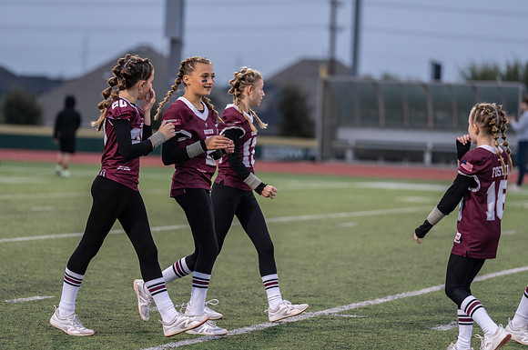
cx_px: 231
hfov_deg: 11.6
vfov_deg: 7.7
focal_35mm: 177
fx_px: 2588
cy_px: 153
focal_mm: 157
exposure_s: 1/1000
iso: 1600
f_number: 2.8
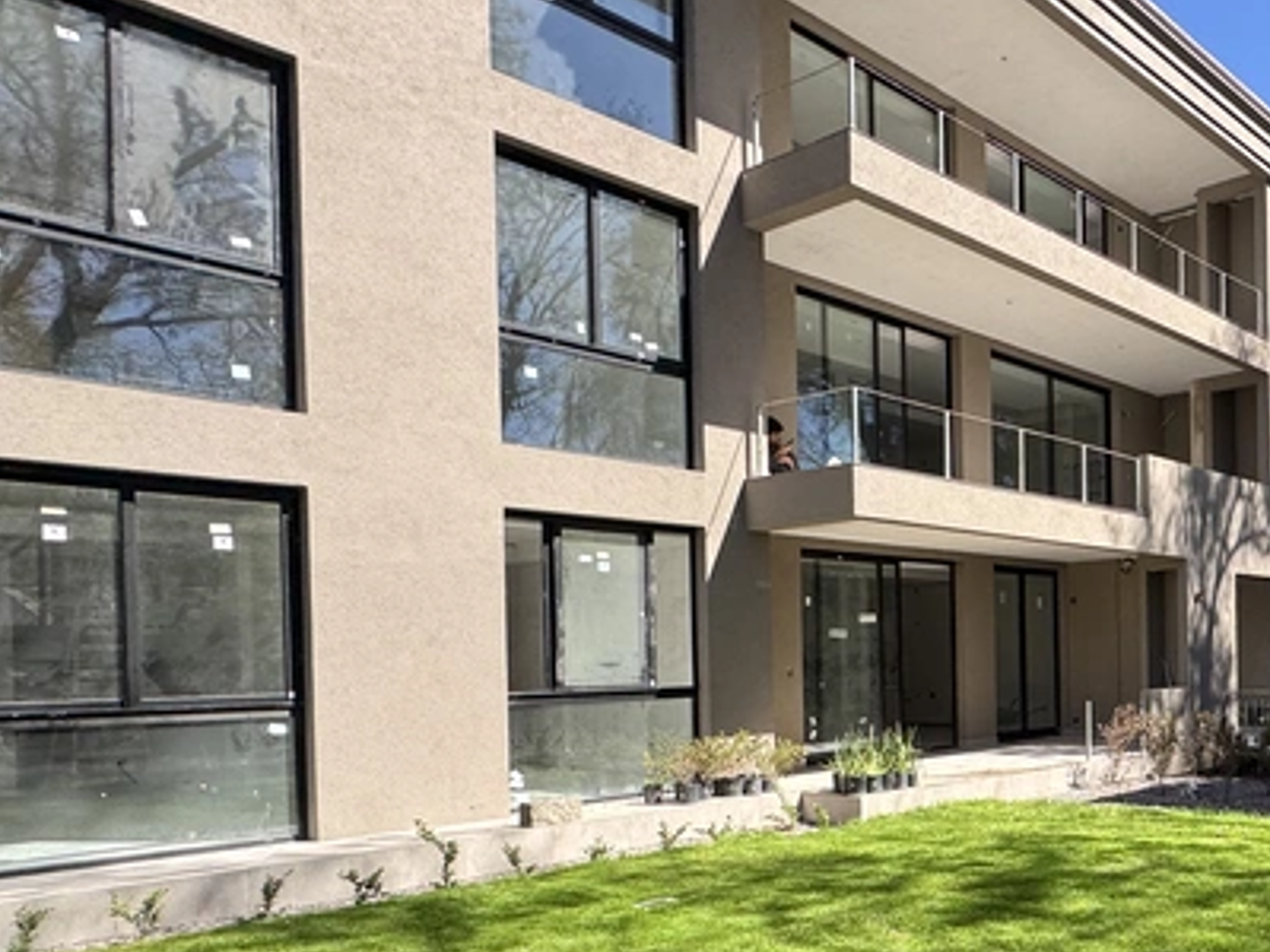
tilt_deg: -1.6
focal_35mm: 28
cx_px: 1267
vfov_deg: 48.6
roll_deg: +3.6
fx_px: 1027
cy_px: 660
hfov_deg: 51.1
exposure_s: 1/399
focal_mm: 2.22
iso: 40
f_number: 2.2
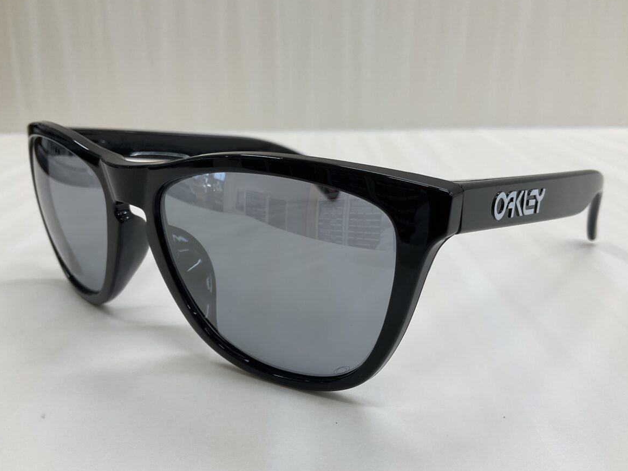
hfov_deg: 56.8
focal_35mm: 32
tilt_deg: -19.4
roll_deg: +0.3
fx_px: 581
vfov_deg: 44.2
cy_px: 244
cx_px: 315
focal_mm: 3
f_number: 1.8
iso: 32
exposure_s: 1/120
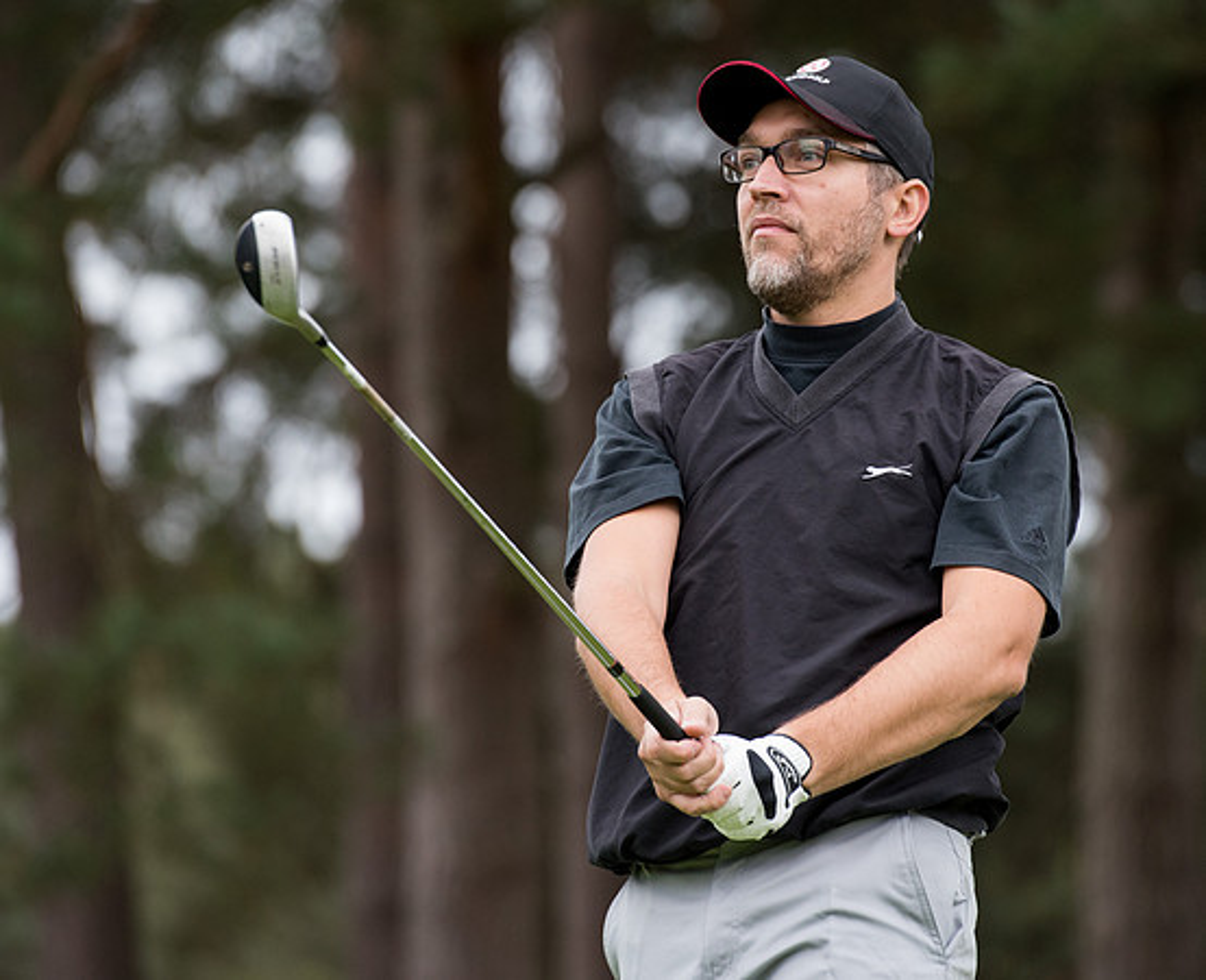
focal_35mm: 267
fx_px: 9577
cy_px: 405
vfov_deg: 5.9
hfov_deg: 7.2
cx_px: 682
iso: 1000
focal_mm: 200
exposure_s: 1/1000
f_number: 4
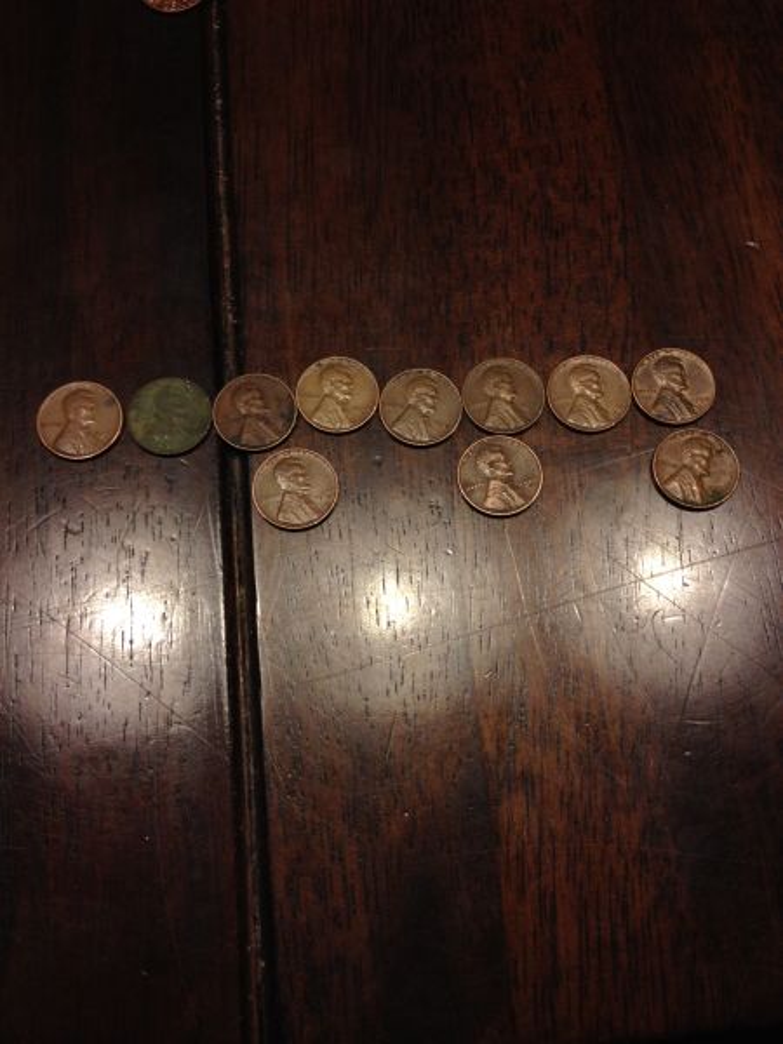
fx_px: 1056
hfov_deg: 40.7
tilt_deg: -71.1
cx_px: 392
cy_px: 522
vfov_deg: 52.6
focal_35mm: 35
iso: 64
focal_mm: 4.28
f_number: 2.4
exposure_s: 1/60
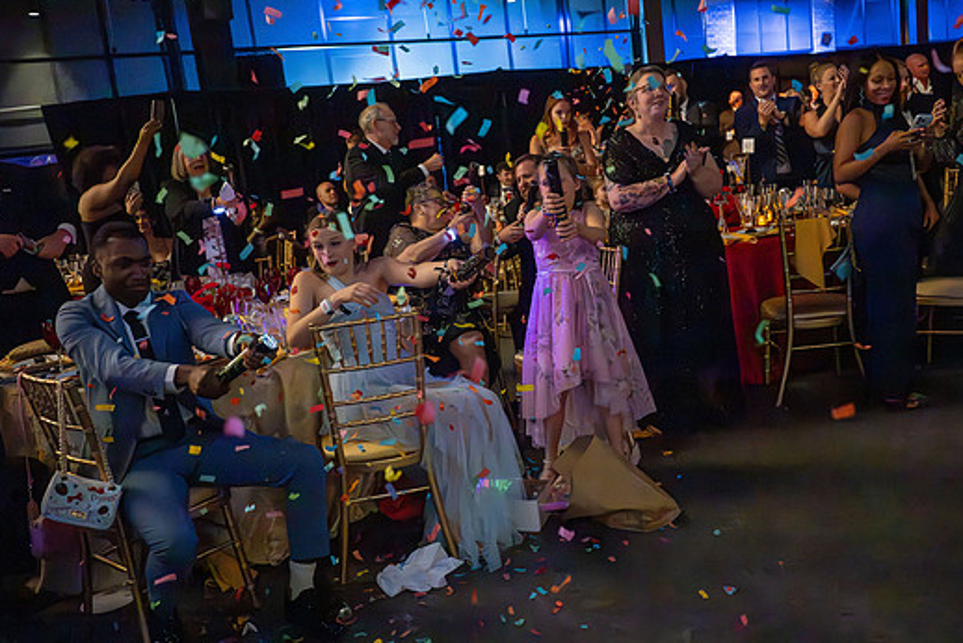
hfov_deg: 57.2
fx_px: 883
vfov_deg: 40.0
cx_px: 500
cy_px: 319
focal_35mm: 33
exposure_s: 1/500
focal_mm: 29.5
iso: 25600
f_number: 3.2
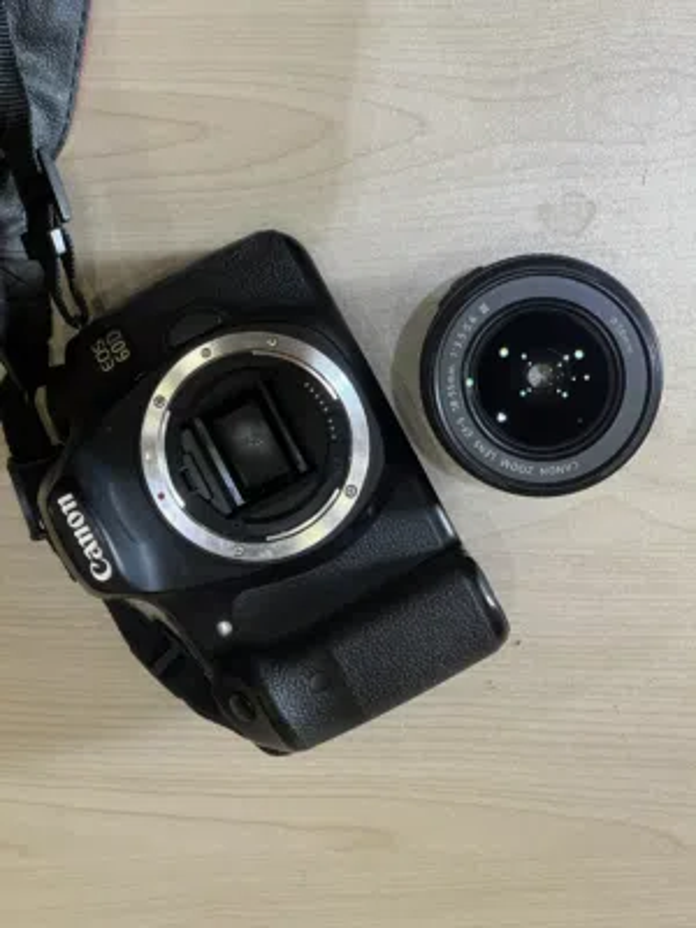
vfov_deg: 25.3
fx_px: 2064
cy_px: 464
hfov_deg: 19.1
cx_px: 348
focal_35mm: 77
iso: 640
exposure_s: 1/34
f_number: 2.8
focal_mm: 9
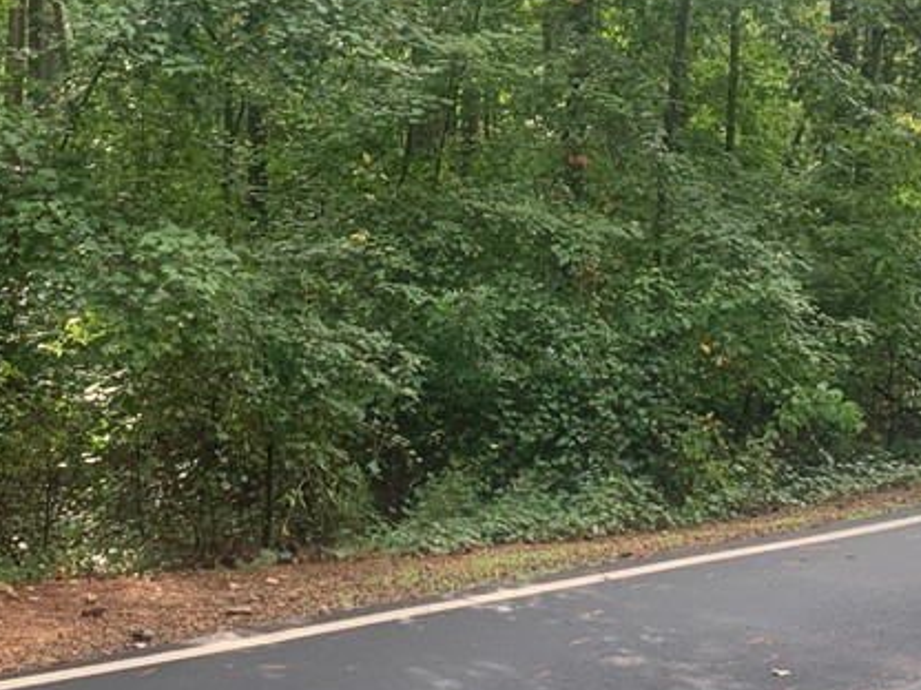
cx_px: 374
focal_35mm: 64
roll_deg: -3.4
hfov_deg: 30.2
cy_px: 184
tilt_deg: +1.2
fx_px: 1703
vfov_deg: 22.7
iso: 32
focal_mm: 4.25
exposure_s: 1/122
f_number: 1.8
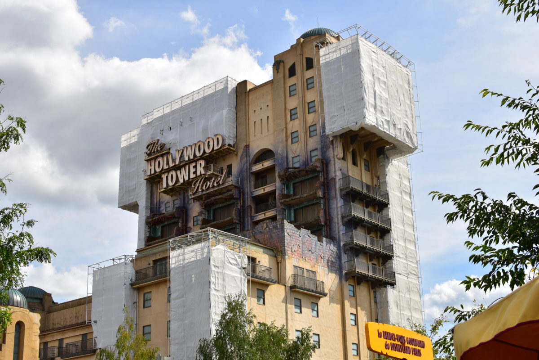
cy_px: 180
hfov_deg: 37.9
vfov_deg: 25.8
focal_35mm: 52
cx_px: 270
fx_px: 786
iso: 100
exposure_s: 1/320
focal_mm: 35
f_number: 9
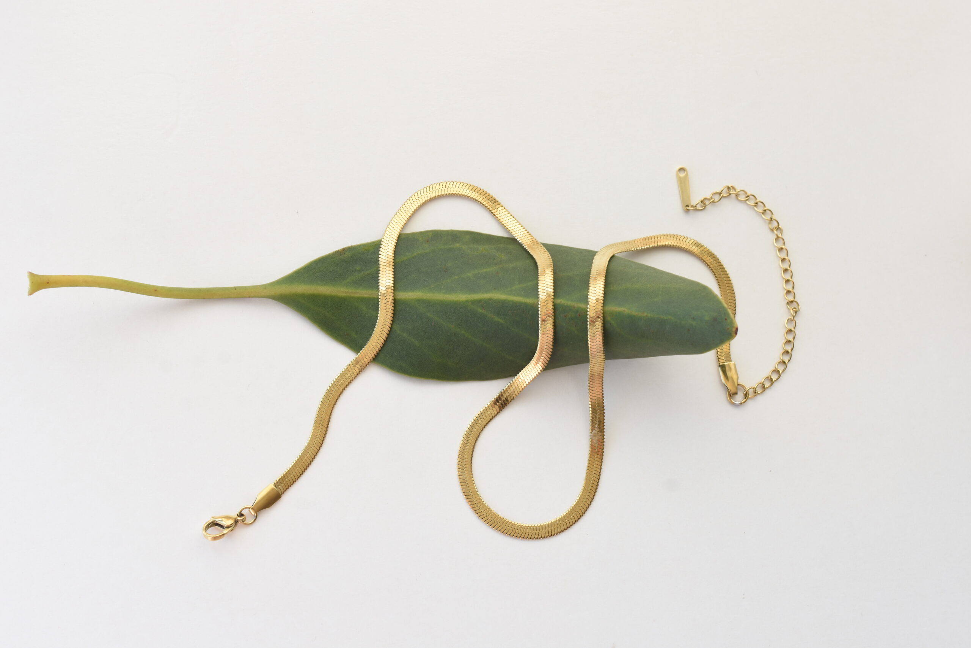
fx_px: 2023
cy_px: 324
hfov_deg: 27.0
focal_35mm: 75
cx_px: 486
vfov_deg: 18.2
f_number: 7.1
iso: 160
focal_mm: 50
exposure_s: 1/80
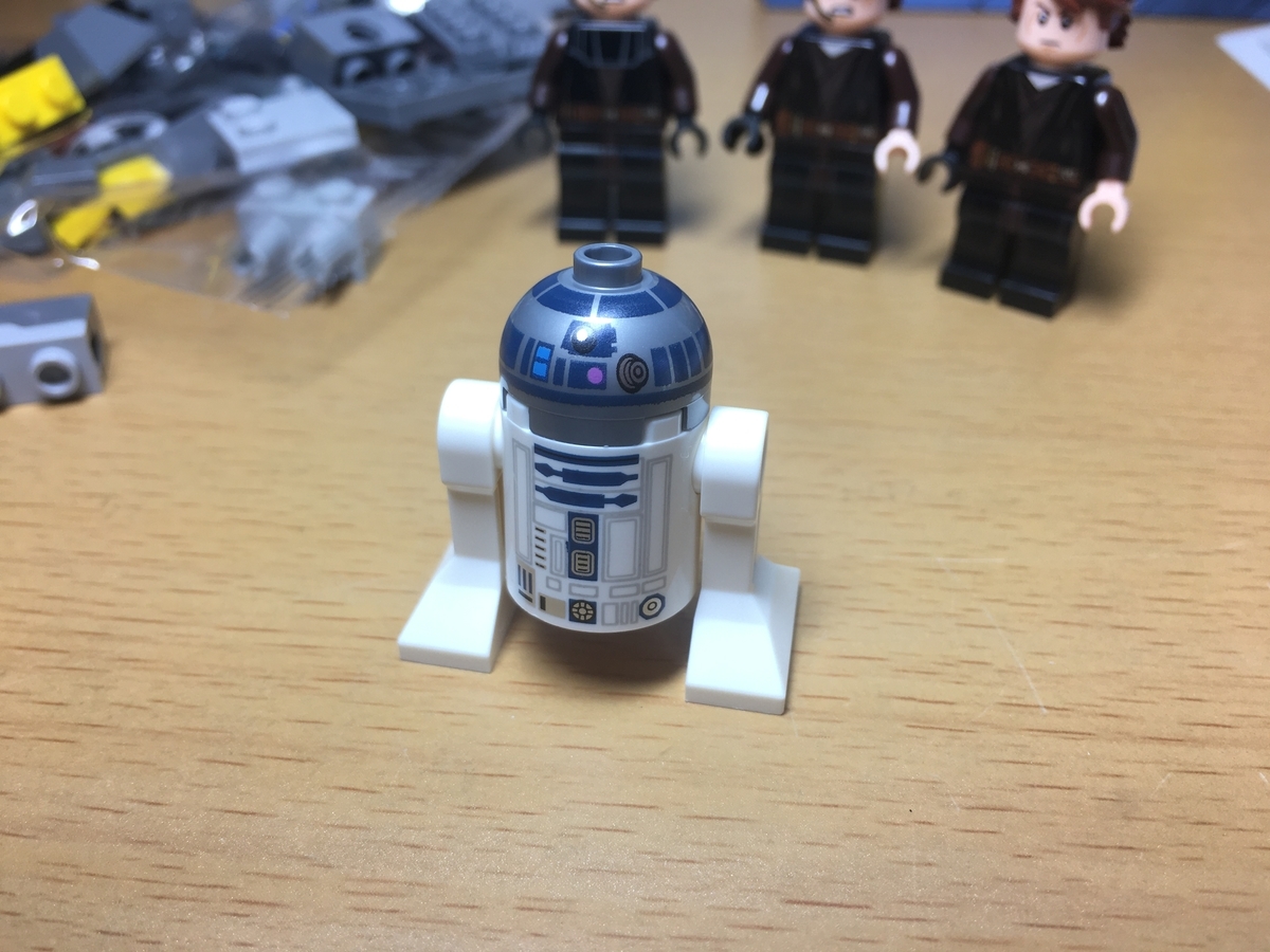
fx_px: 1064
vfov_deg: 48.2
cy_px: 476
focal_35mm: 29
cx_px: 635
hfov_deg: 61.7
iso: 25
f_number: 2.2
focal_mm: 4.15
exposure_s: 1/60
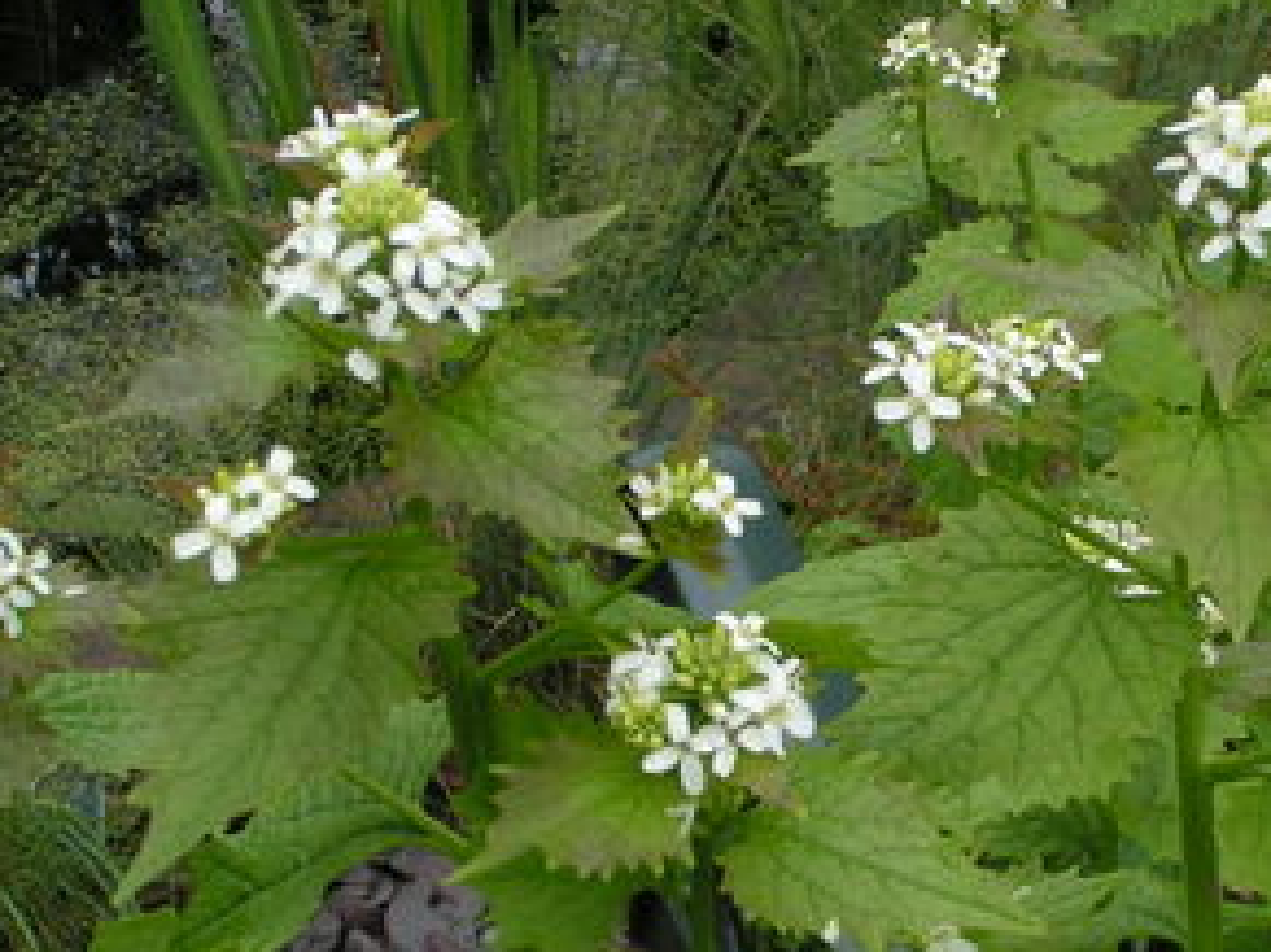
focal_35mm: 104
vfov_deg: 14.2
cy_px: 450
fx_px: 3817
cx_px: 874
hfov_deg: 18.8
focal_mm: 9.7
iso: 80
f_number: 6.3
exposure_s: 1/60
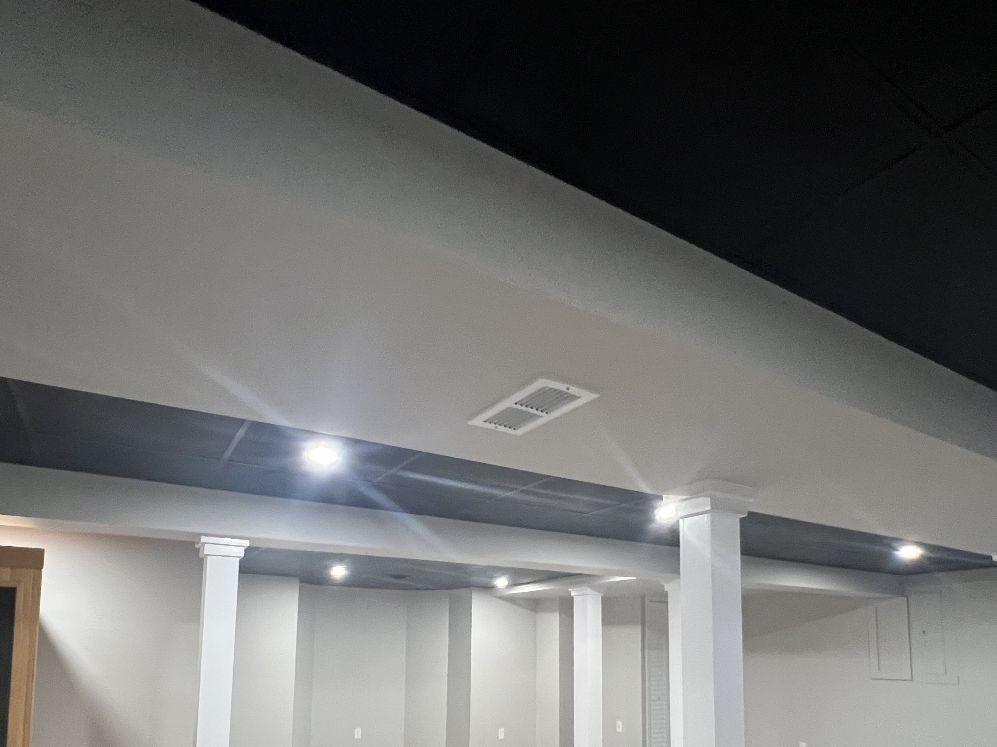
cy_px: 574
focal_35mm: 21
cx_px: 506
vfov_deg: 59.5
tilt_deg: +4.1
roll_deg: -0.4
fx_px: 605
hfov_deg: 79.0
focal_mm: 1.57
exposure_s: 1/60
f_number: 1.8
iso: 500
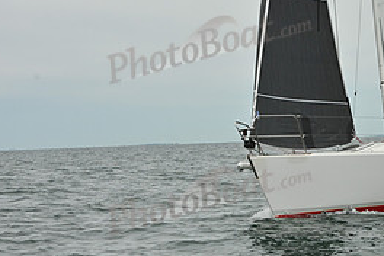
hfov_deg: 13.2
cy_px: 101
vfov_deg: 8.9
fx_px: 1643
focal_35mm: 154
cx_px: 388
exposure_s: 1/1250
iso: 320
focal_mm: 70
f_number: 11
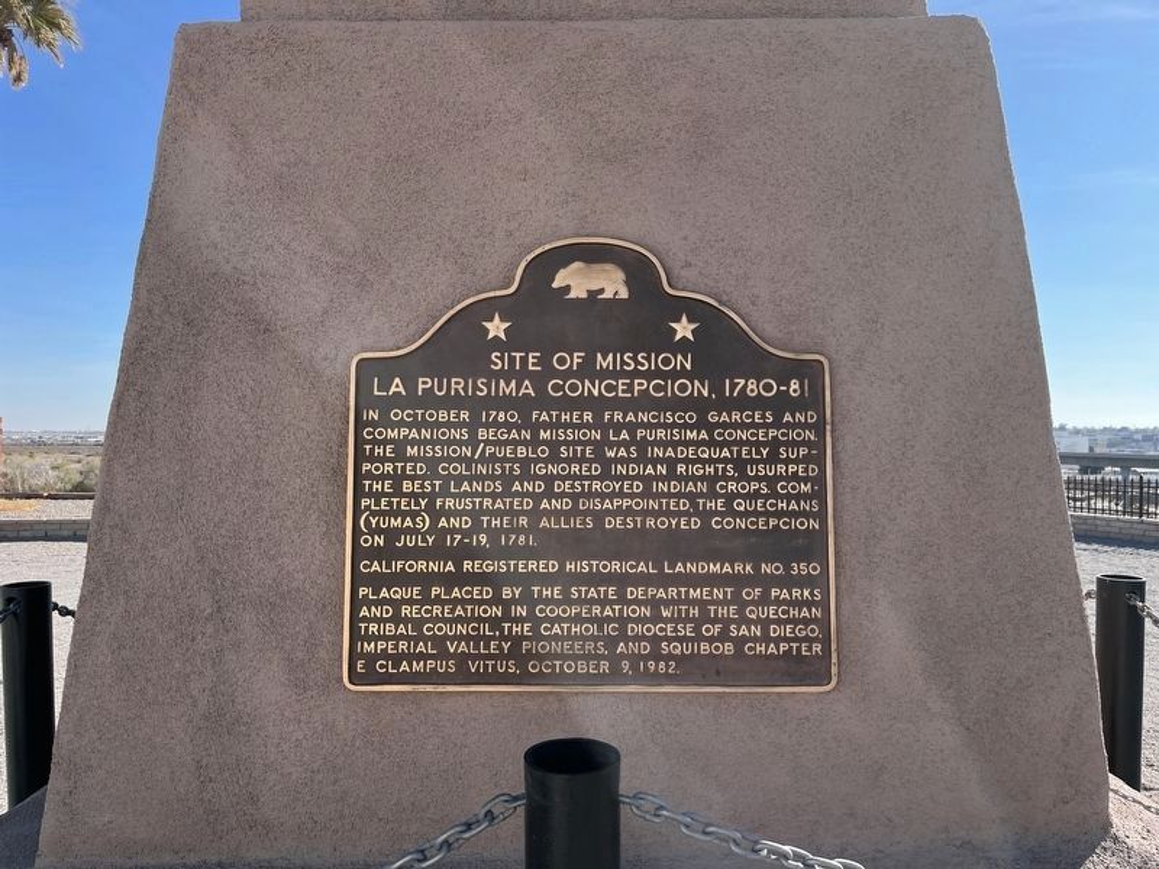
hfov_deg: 67.3
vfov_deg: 53.1
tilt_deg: -1.8
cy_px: 434
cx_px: 580
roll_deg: +3.5
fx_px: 871
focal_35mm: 26
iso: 50
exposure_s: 1/1890
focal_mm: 5.1
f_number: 1.6
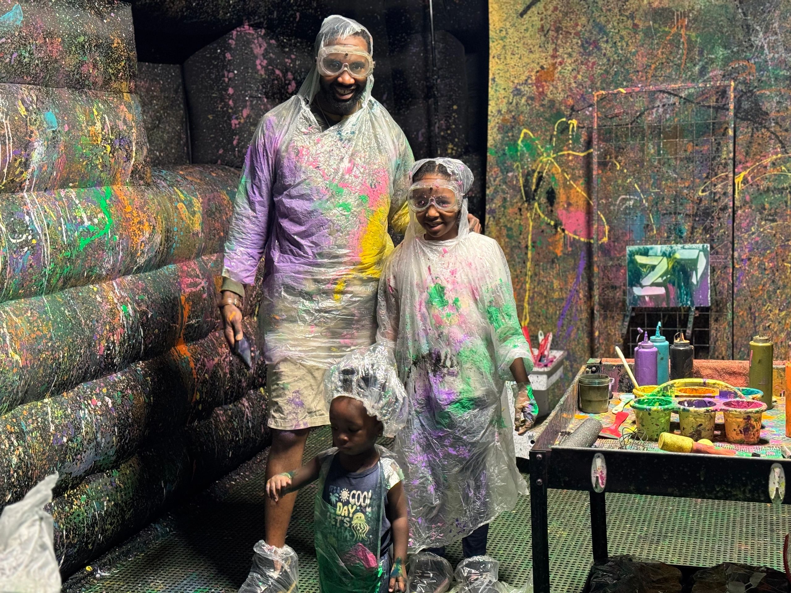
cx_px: 396
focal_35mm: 48
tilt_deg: -8.3
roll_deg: +2.8
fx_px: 1097
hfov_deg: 39.7
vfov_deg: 30.3
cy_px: 296
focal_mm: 6.76
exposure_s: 1/40
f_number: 1.78
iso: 400
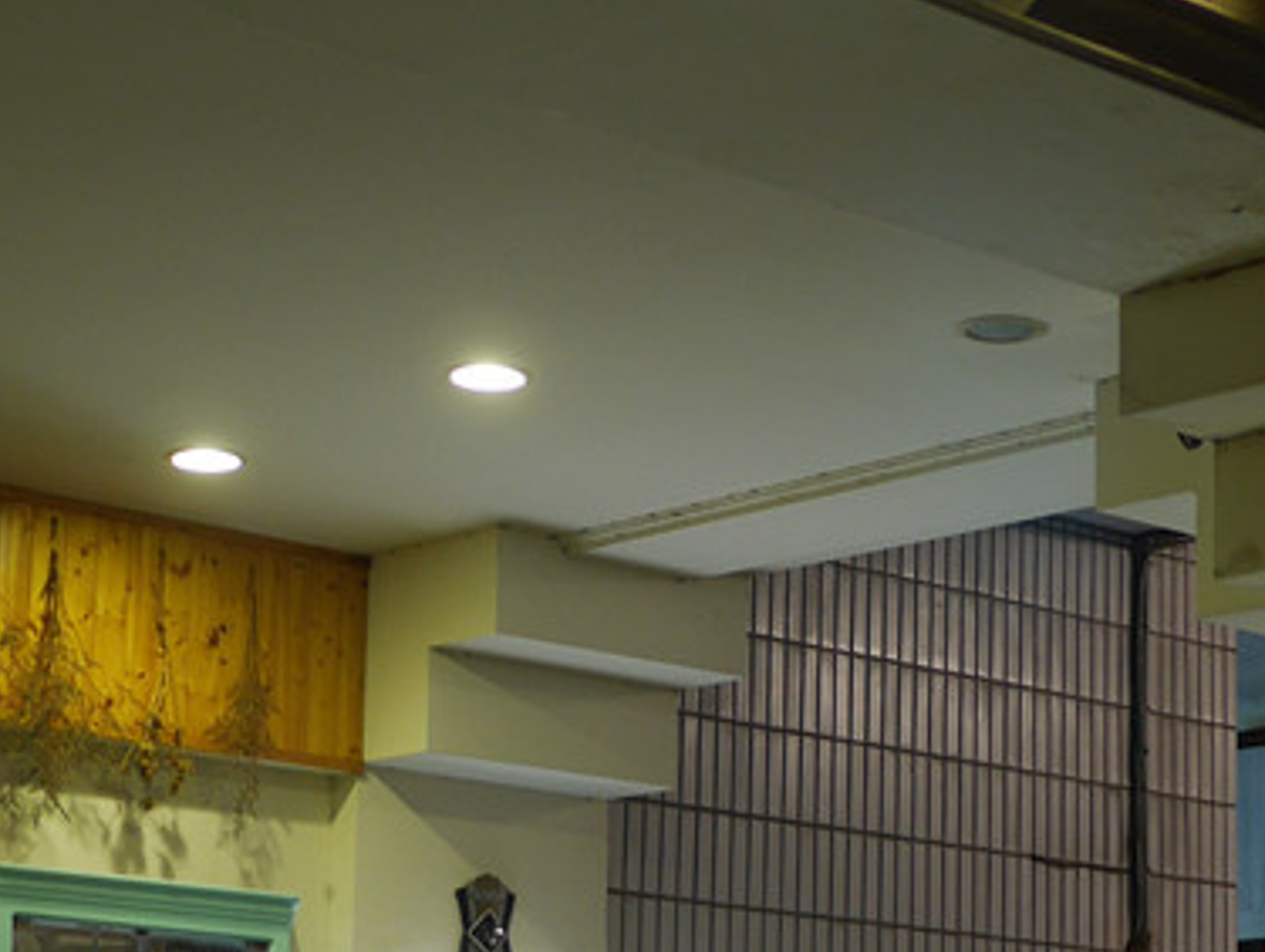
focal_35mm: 96
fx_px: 3512
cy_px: 839
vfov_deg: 15.3
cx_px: 746
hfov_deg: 20.4
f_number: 1.7
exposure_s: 1/60
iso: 250
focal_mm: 15
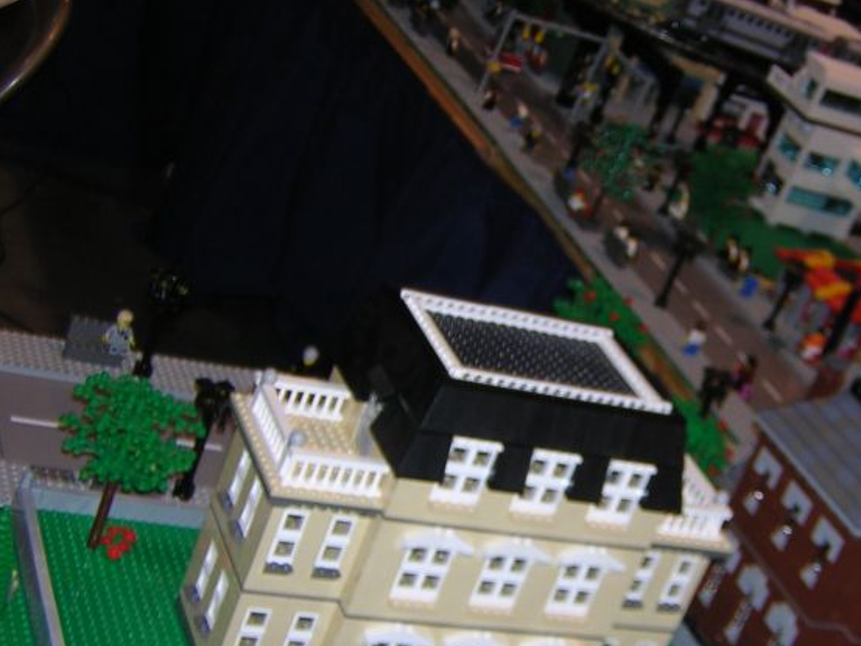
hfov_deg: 28.3
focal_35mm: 68
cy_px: 324
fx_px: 1692
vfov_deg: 21.6
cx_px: 596
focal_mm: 6.1
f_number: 2.9
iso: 100
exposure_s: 1/60.1
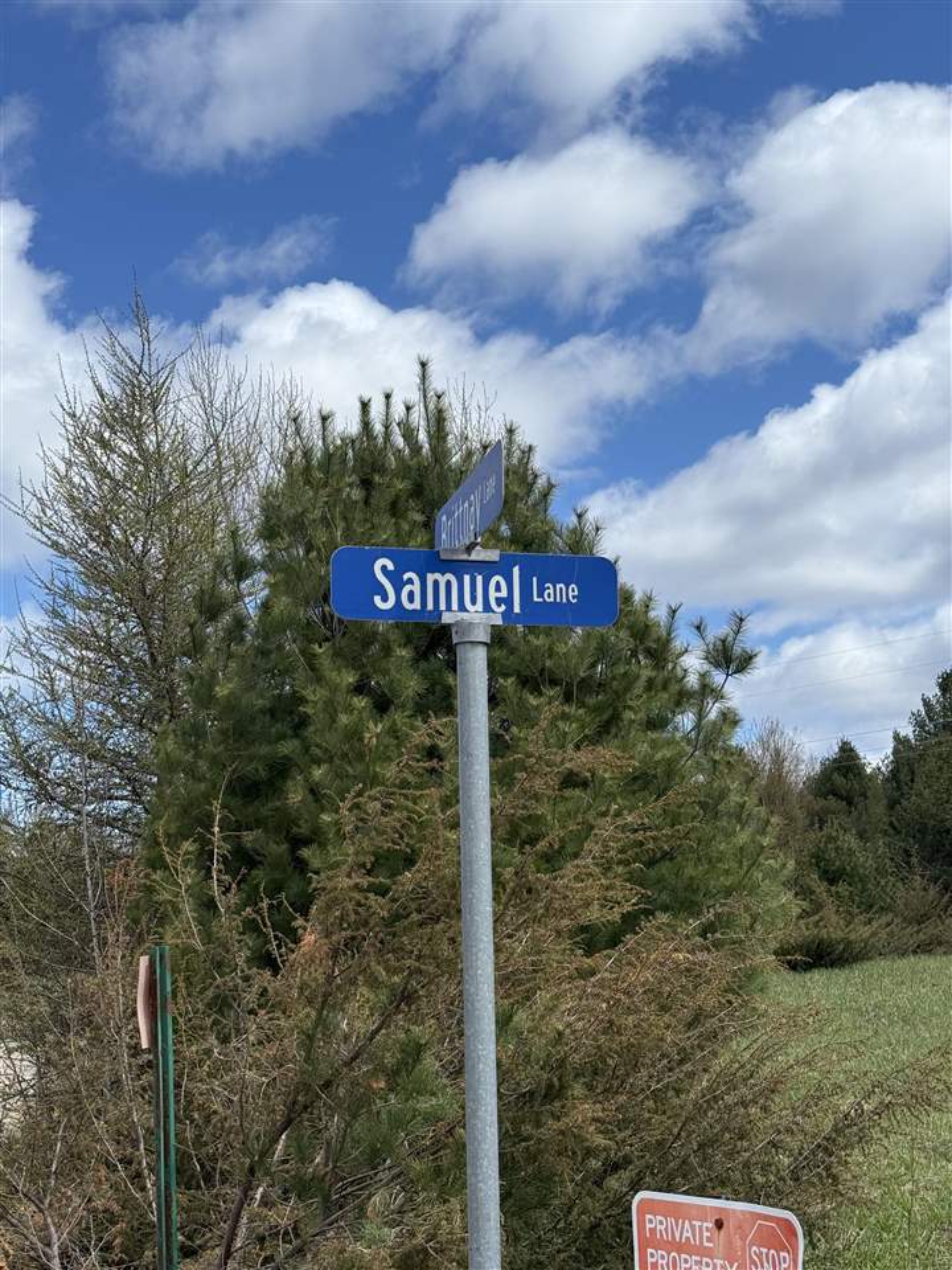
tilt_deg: +12.3
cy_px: 635
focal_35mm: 48
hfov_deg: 30.3
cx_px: 476
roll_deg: +2.5
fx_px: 1760
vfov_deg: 39.7
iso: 64
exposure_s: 1/5587
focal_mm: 6.76
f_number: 1.78
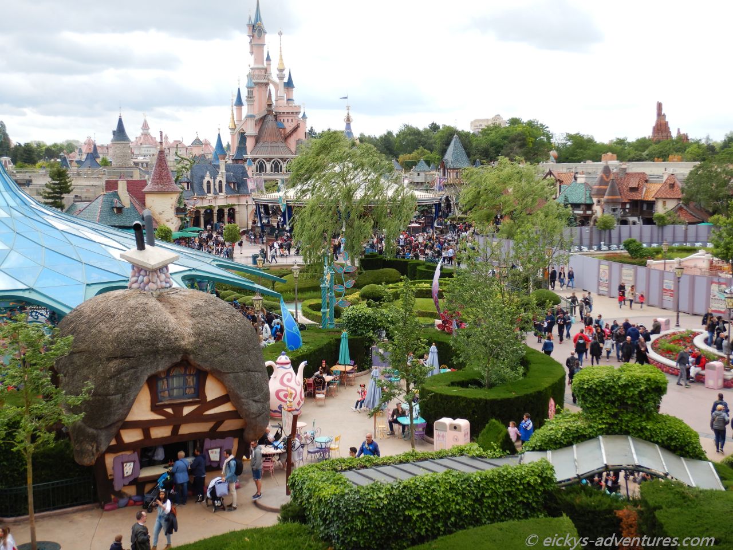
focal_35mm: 44
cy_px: 275
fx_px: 932
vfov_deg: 32.9
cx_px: 366
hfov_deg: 42.9
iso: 125
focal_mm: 7.8
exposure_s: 1/400
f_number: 4.3
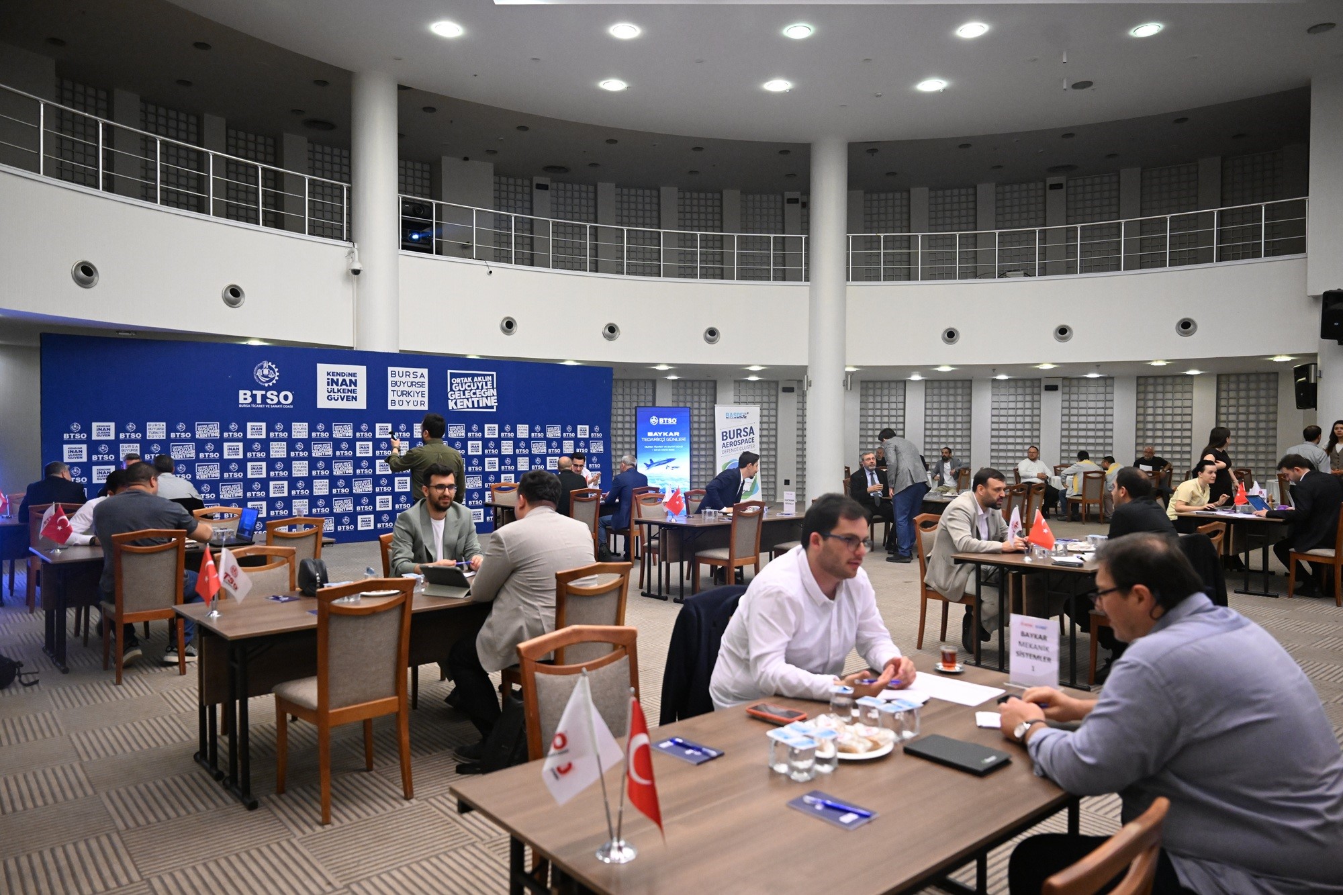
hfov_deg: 73.7
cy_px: 448
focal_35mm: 24
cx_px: 672
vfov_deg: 53.1
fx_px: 895
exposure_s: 1/320
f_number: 3.2
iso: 5000
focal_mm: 24
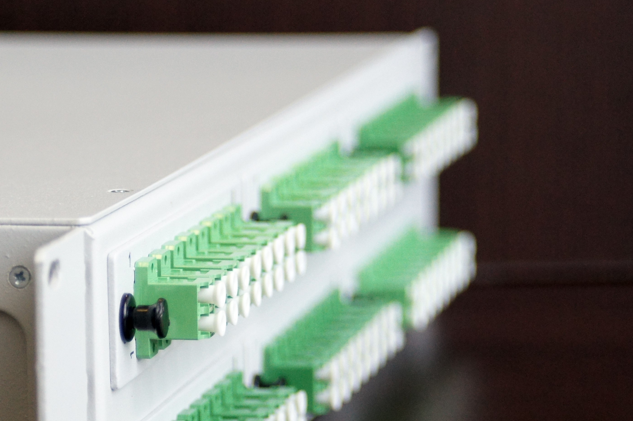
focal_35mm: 225
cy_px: 346
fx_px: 3950
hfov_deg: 9.1
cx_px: 106
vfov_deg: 6.1
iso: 1250
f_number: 4.5
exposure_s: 1/160
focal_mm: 85
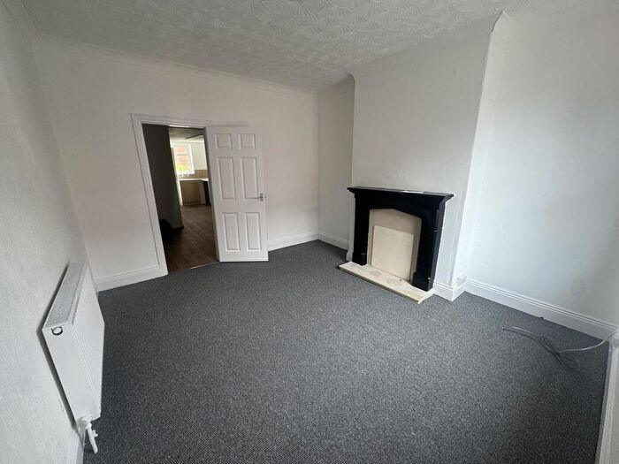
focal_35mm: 14
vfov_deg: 85.7
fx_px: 250
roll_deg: +1.1
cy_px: 232
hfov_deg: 102.1
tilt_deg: -14.4
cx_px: 310
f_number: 2.2
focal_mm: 2.22
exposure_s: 1/99
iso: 125
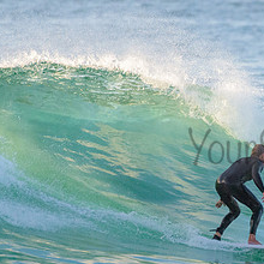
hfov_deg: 1.3
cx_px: 286
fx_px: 11847
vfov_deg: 1.3
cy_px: 147
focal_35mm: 1373
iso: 1400
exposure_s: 1/2000
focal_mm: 500
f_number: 5.6
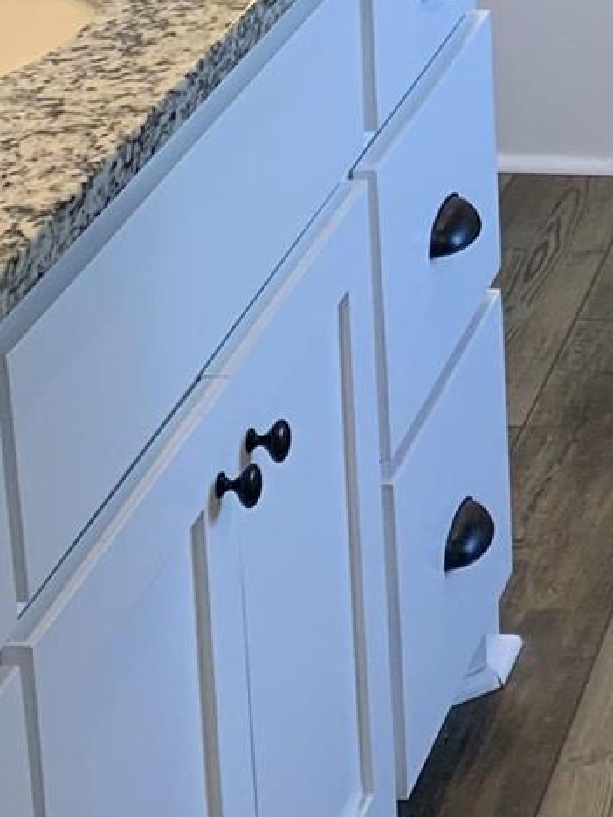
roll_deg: -0.2
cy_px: -344
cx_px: 924
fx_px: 3022
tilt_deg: -10.1
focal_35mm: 128
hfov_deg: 11.1
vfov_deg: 14.5
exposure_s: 1/120
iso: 80
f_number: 1.8
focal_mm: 4.25
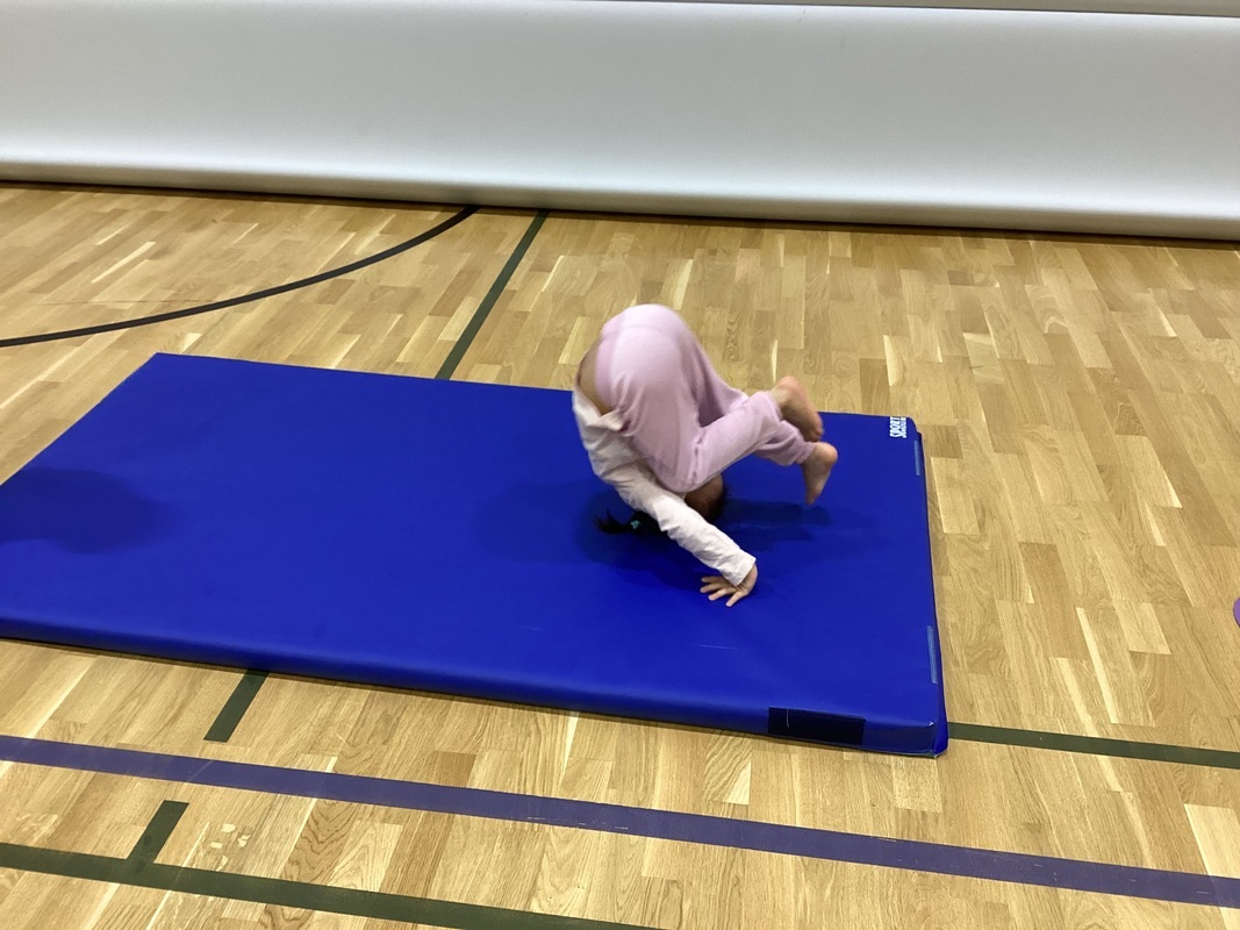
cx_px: 620
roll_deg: +0.1
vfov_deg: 45.4
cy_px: 465
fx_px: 1110
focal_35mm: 31
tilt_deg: -32.5
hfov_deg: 58.4
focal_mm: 3.3
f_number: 2.4
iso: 160
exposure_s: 1/60
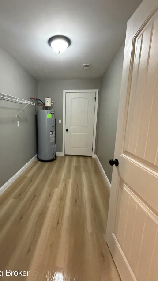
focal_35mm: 16
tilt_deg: -8.9
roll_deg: -2.0
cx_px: 62
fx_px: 119
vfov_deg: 99.4
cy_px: 139
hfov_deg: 66.4
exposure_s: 1/60
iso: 800
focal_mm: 2.22
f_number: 2.2
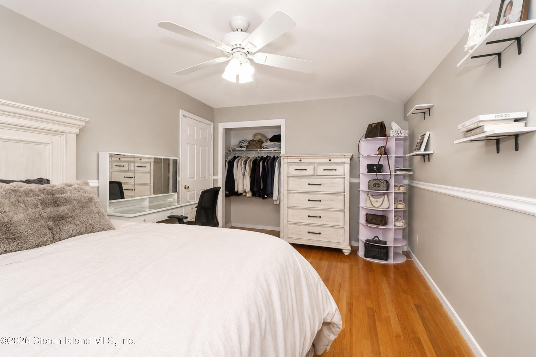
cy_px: 178
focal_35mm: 15
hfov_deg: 100.4
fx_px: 223
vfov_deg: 77.3
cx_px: 268
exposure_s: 1/160
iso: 1600
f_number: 8
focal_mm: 10
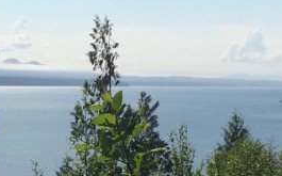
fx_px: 914
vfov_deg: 11.0
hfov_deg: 17.4
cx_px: 57
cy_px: 125
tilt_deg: -3.7
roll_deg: -0.6
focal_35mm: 119
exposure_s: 1/4566
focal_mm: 4.15
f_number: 2.2
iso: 32
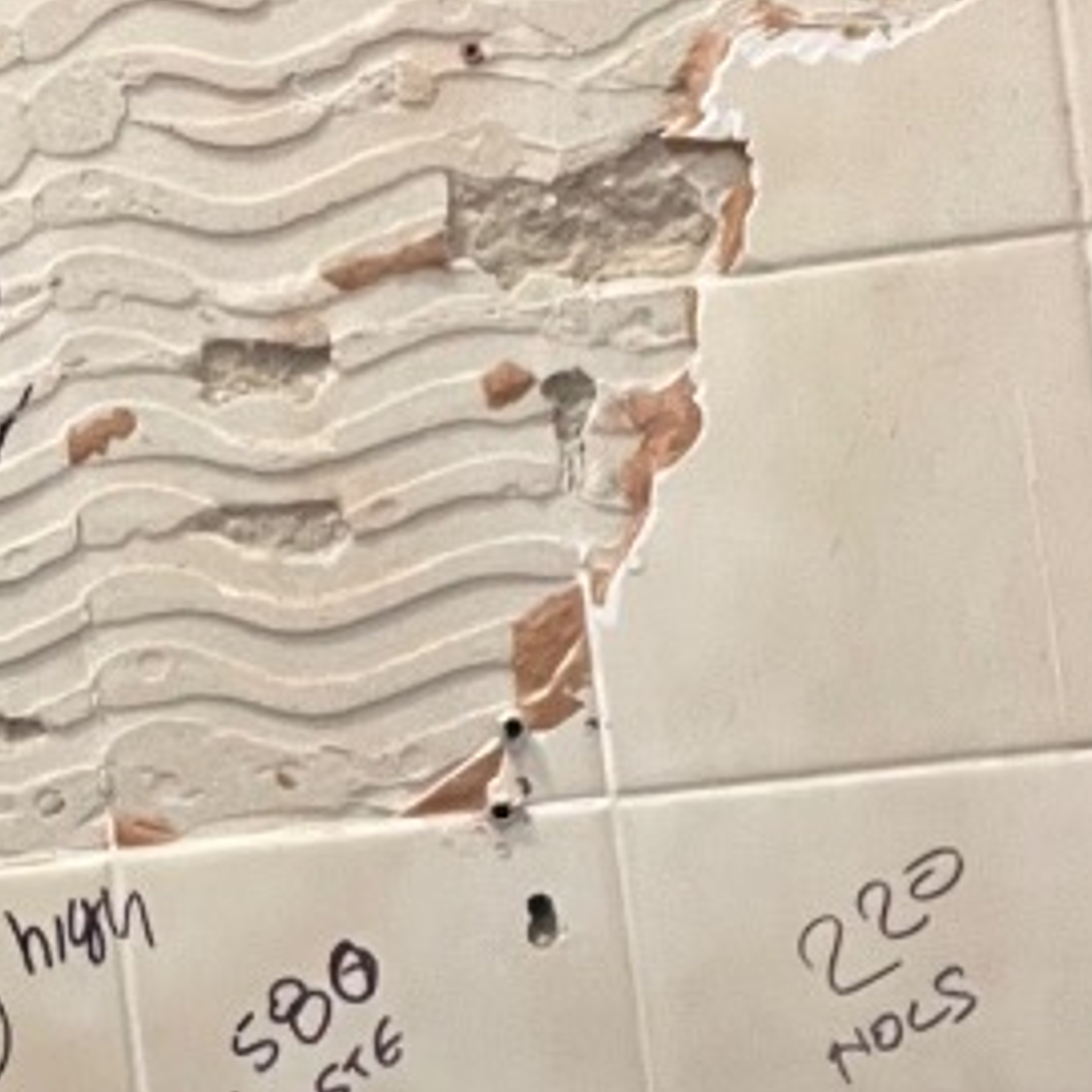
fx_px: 3212
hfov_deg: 18.4
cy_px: 608
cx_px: -193
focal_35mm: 90
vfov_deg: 19.3
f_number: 2.2
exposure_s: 1/50
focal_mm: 2.71
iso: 320
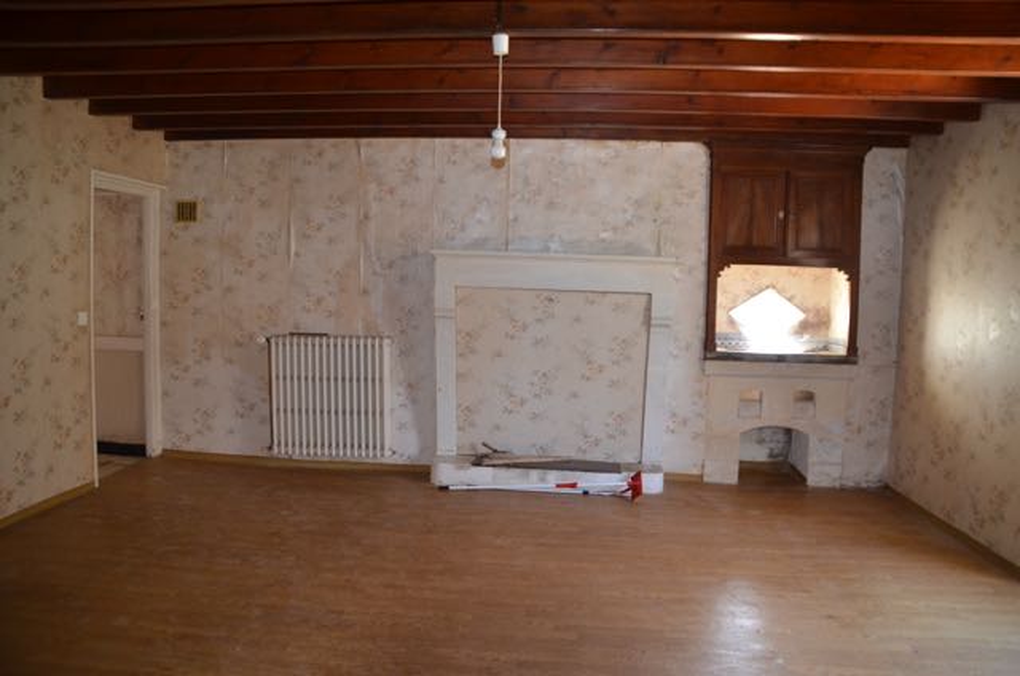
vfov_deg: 47.7
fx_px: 763
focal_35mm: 27
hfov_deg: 67.5
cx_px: 510
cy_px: 338
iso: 720
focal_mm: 18
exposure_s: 1/60
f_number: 3.5
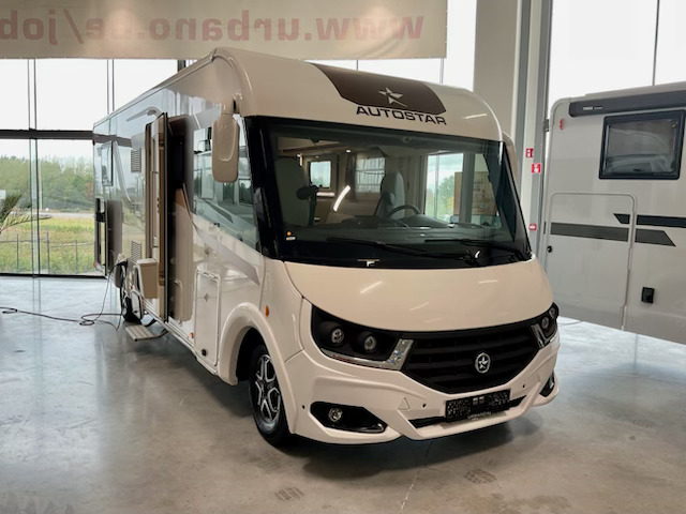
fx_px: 575
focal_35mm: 29
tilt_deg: -6.0
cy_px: 257
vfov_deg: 48.2
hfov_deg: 61.7
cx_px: 343
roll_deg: -2.1
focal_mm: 3
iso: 25
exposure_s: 1/100
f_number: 1.8
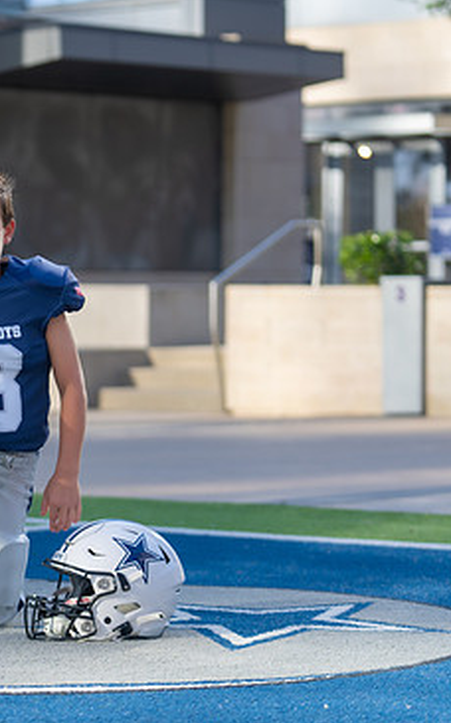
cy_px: 376
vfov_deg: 15.6
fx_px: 2636
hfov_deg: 9.7
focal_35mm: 134
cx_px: -38
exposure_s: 1/500
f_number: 2.8
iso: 100
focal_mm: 80
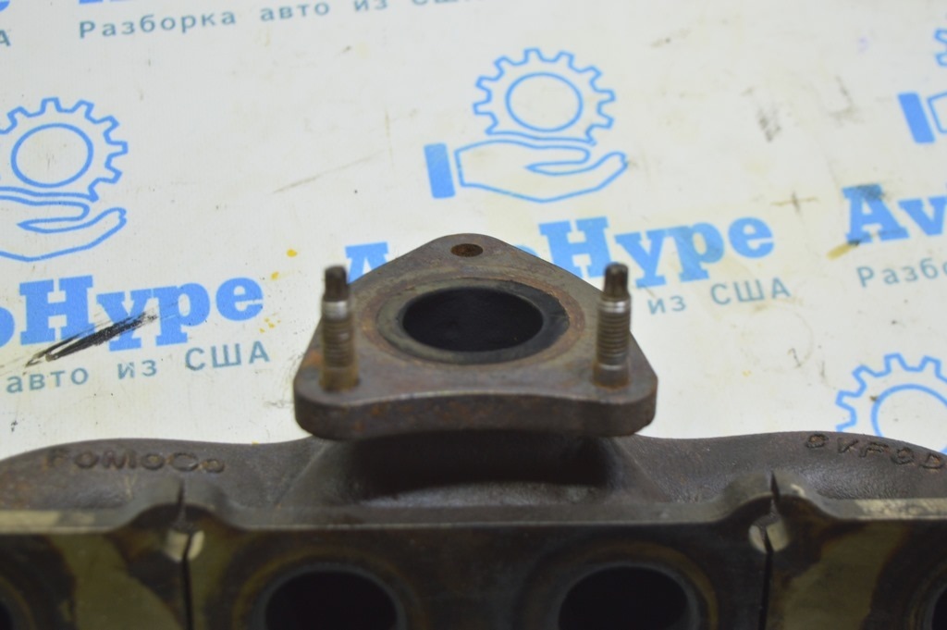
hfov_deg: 33.4
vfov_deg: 22.6
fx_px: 1577
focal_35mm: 60
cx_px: 474
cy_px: 315
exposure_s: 1/20
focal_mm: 40
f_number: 5.6
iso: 400
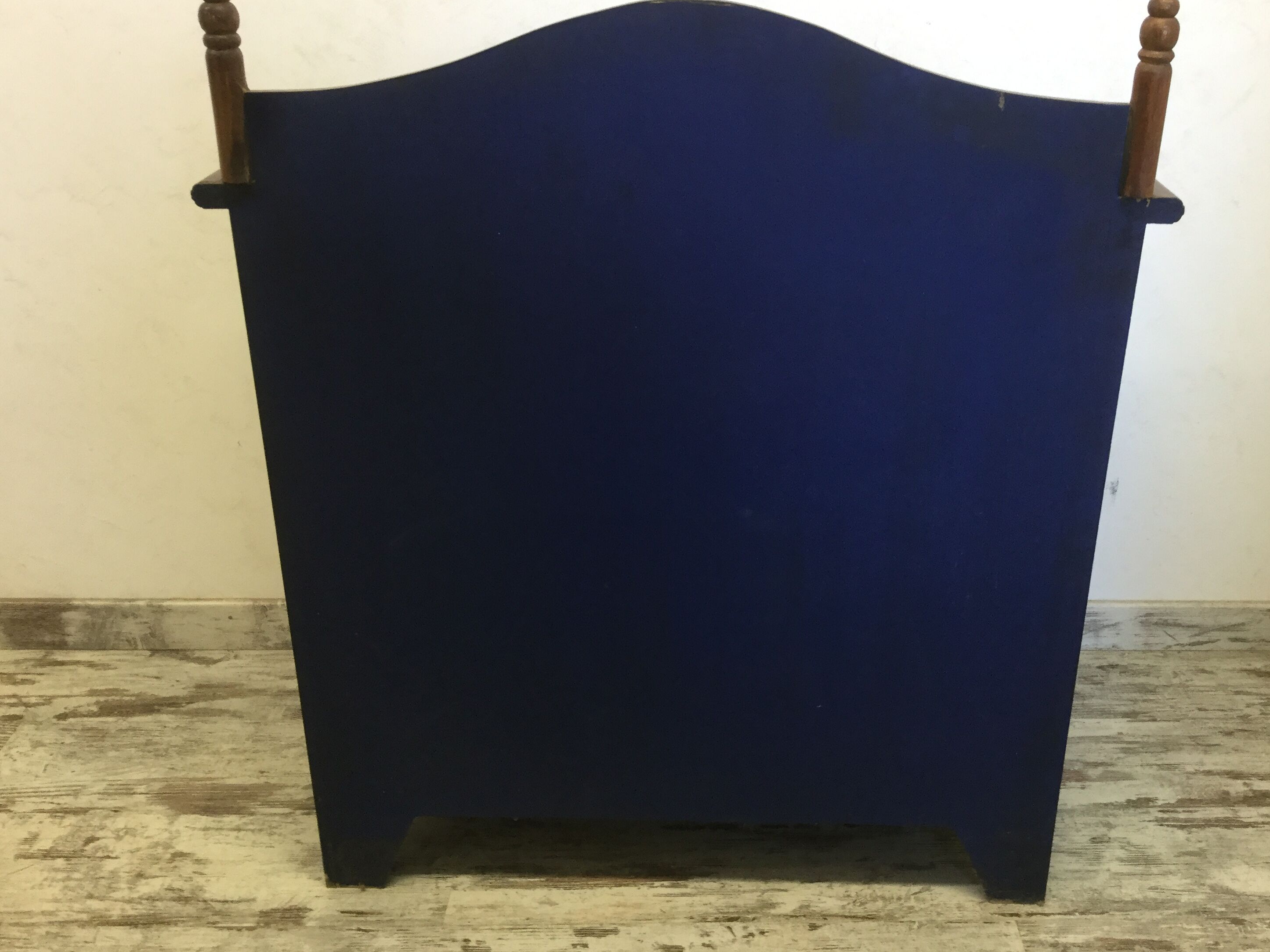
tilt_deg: -25.7
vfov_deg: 40.7
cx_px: 709
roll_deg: -0.3
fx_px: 1284
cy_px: 438
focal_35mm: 35
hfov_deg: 52.5
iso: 80
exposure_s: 1/33
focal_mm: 3.3
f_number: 2.4
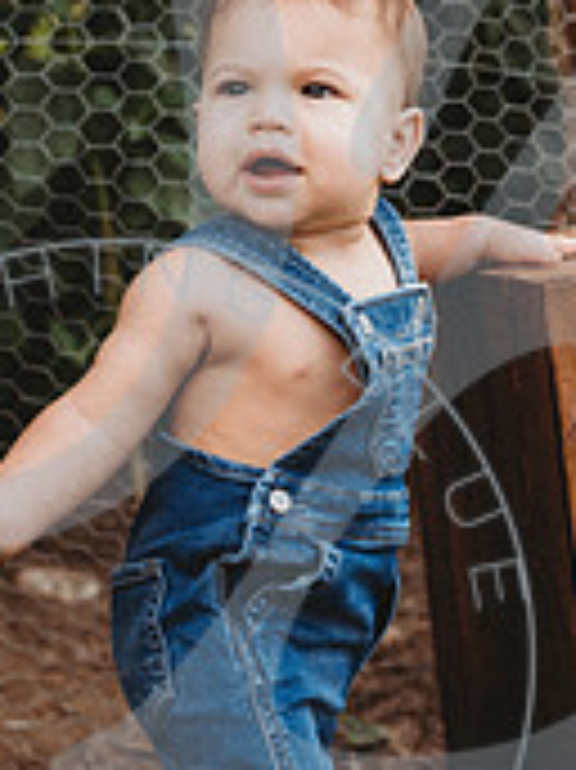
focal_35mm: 96
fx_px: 2133
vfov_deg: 20.4
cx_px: 320
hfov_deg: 15.4
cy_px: 315
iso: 100
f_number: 2.8
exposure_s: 1/250
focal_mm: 38
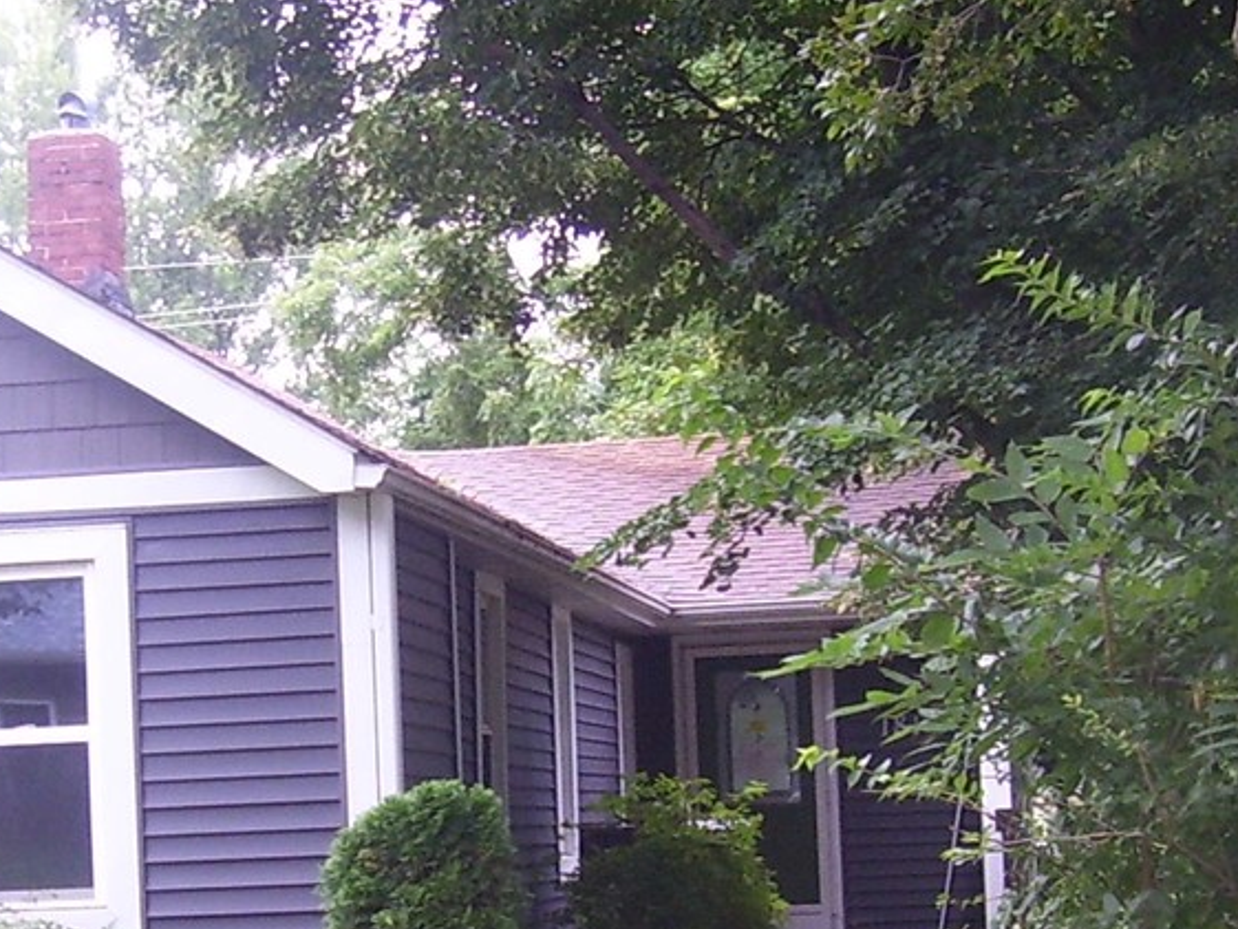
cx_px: 355
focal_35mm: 97
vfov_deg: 15.2
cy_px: 680
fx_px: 3470
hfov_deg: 20.1
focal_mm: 5.6
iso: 80
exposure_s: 1/60
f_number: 2.7
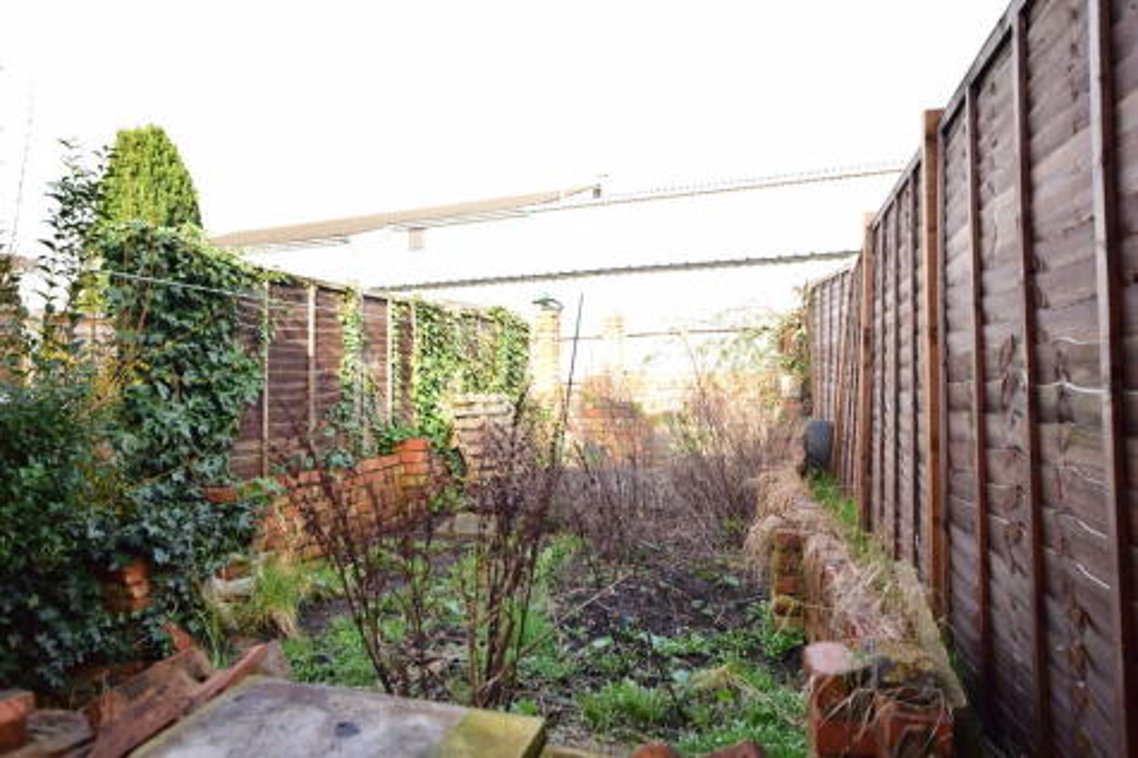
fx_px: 806
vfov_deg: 50.4
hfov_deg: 70.5
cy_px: 379
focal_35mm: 26
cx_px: 569
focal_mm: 17
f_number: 5
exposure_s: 1/100
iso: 100
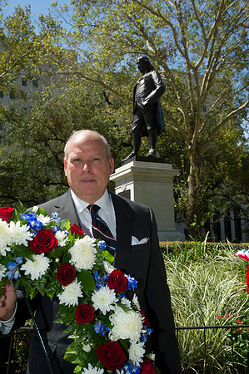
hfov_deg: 35.0
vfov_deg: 50.7
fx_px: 395
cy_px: 187
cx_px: 124
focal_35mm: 38
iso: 200
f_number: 9
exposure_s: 1/250
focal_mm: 38
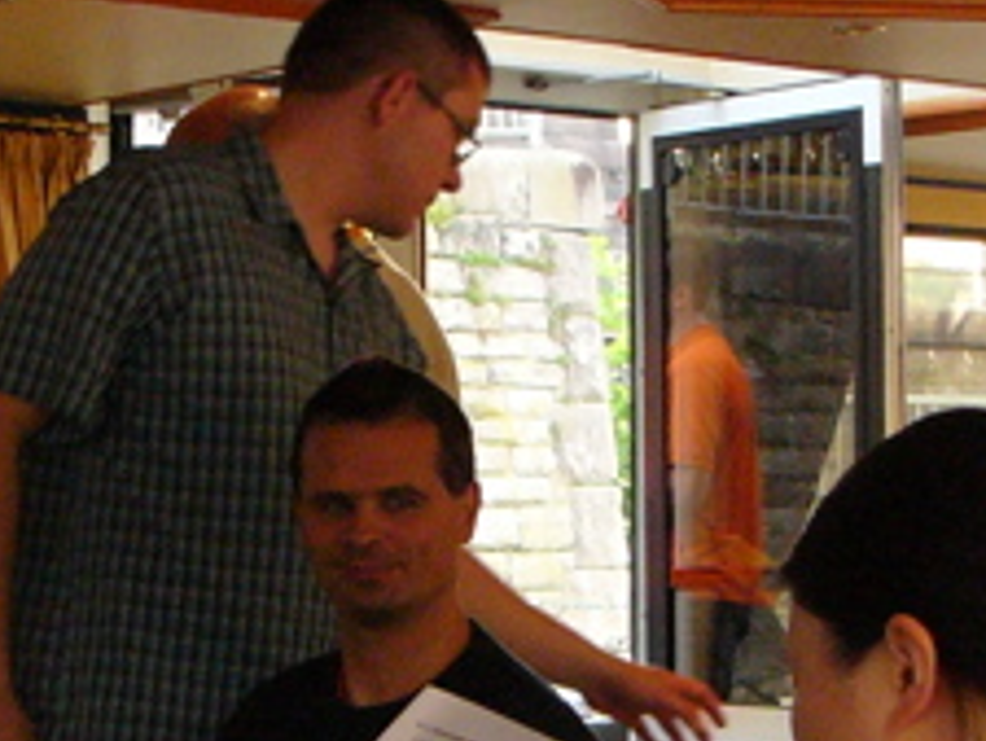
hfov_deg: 15.4
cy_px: 425
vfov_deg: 11.6
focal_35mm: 128
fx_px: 3648
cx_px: 329
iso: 200
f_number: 2.8
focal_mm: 6
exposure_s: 1/60
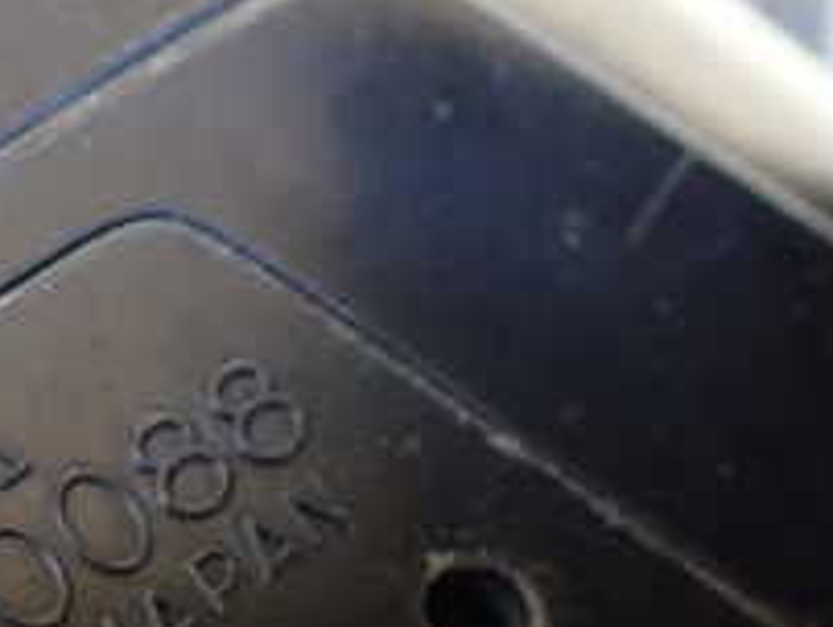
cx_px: -256
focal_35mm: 89
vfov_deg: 16.3
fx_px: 2144
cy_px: 627
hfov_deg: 20.1
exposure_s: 1/100
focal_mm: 5.4
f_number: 2.3
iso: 800
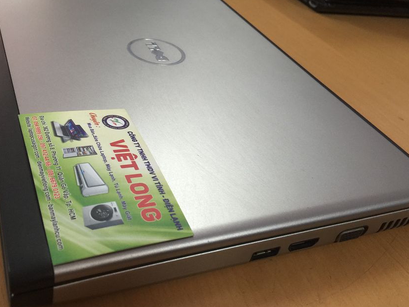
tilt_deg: -32.8
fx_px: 425
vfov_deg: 39.6
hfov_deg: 51.3
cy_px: 130
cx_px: 188
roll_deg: -14.8
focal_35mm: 36
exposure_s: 1/17
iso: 80
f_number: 2.2
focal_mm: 4.15
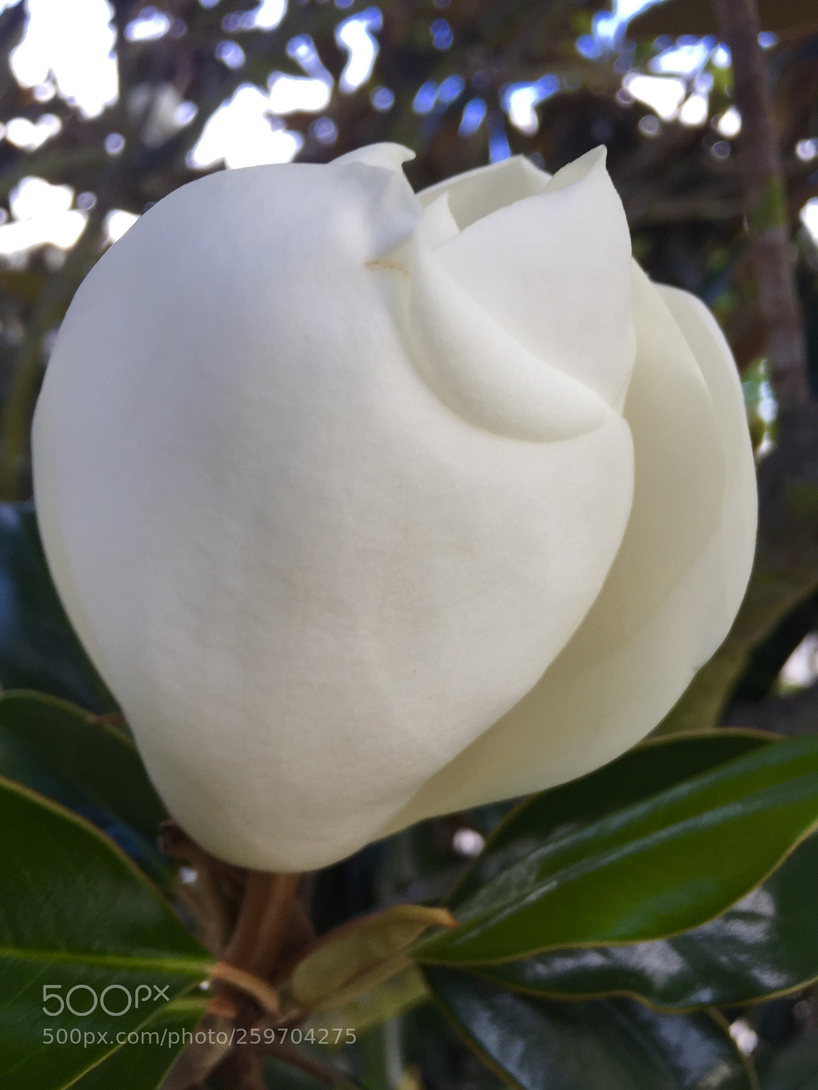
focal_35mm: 29
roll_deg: +1.2
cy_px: 545
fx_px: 914
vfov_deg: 61.7
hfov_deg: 48.2
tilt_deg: -2.1
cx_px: 409
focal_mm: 4.15
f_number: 2.2
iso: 32
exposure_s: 1/60
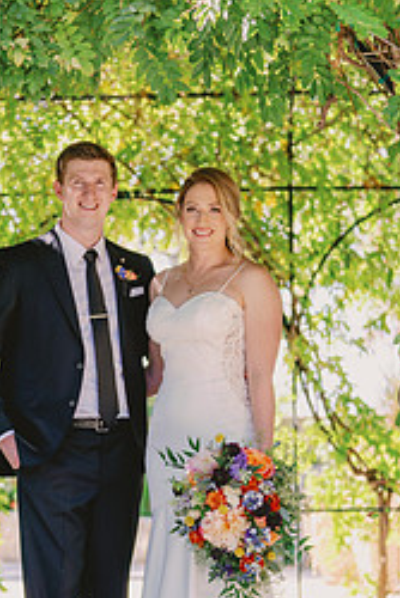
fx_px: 2097
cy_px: 380
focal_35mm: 126
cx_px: 144
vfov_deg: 16.2
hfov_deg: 10.9
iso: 200
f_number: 2.8
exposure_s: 1/400
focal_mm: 70
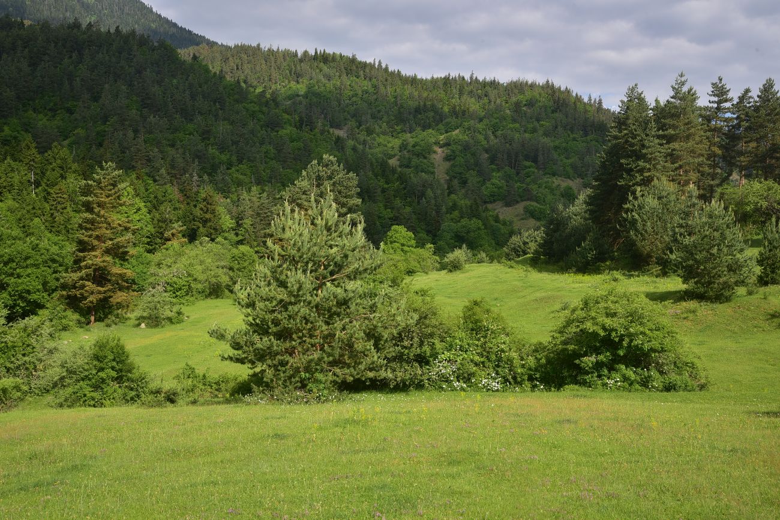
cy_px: 260
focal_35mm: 50
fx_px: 1083
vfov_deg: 27.0
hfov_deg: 39.6
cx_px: 390
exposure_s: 1/125
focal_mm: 50
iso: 125
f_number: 13
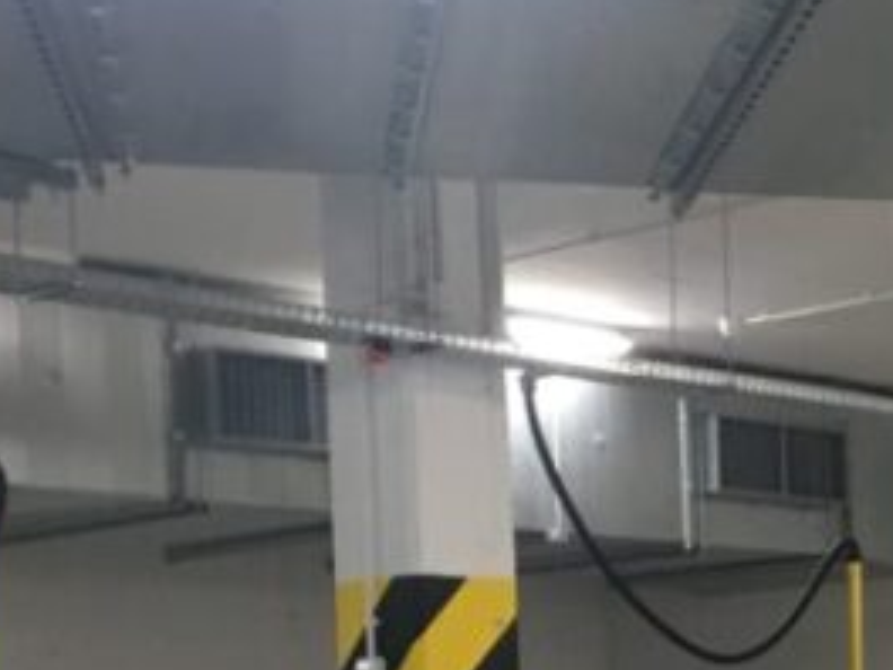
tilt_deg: -4.0
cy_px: 941
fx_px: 2270
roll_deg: +1.1
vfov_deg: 15.7
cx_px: 1147
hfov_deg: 20.4
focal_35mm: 88
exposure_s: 1/33
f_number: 2.2
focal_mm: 4.15
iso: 160
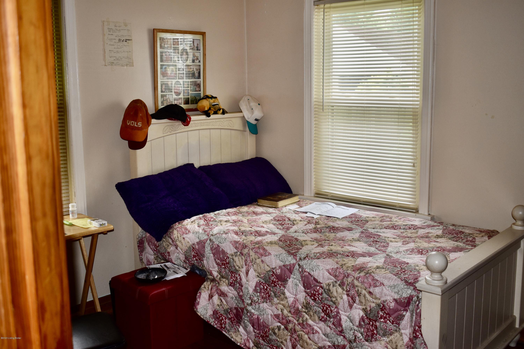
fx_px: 546
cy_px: 174
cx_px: 262
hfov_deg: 51.3
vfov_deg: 35.5
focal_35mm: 38
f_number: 4
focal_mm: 25
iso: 180
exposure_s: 1/60
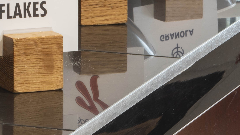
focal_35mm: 455
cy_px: -31
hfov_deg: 4.6
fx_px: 2896
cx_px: -320
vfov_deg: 2.7
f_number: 22
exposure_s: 8
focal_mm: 90
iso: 125
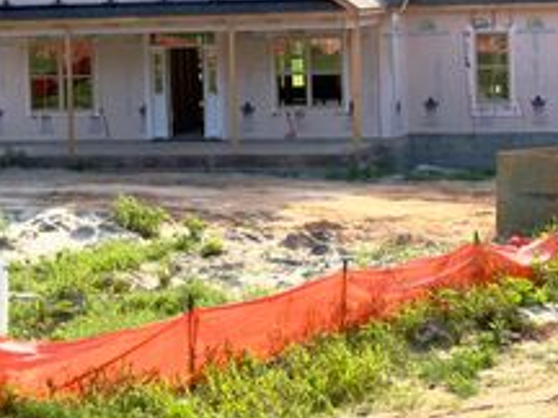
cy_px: 1
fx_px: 1644
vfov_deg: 14.3
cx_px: 475
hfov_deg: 19.0
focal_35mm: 102
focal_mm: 6.76
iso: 100
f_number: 1.78
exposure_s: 1/5128
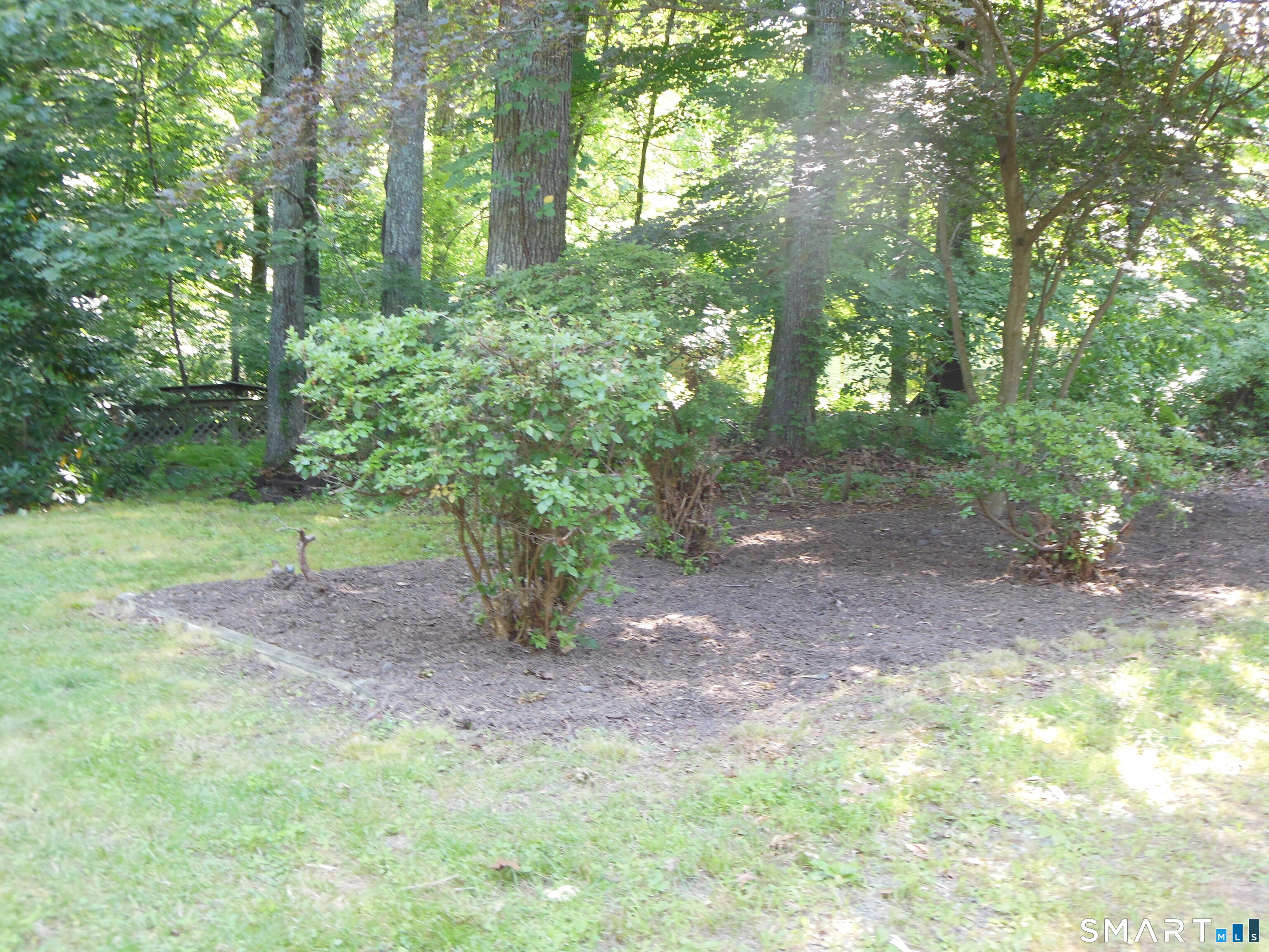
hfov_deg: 49.0
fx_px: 1393
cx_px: 634
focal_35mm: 38
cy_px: 476
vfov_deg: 37.7
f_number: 3.6
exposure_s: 1/30
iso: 250
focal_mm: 6.8
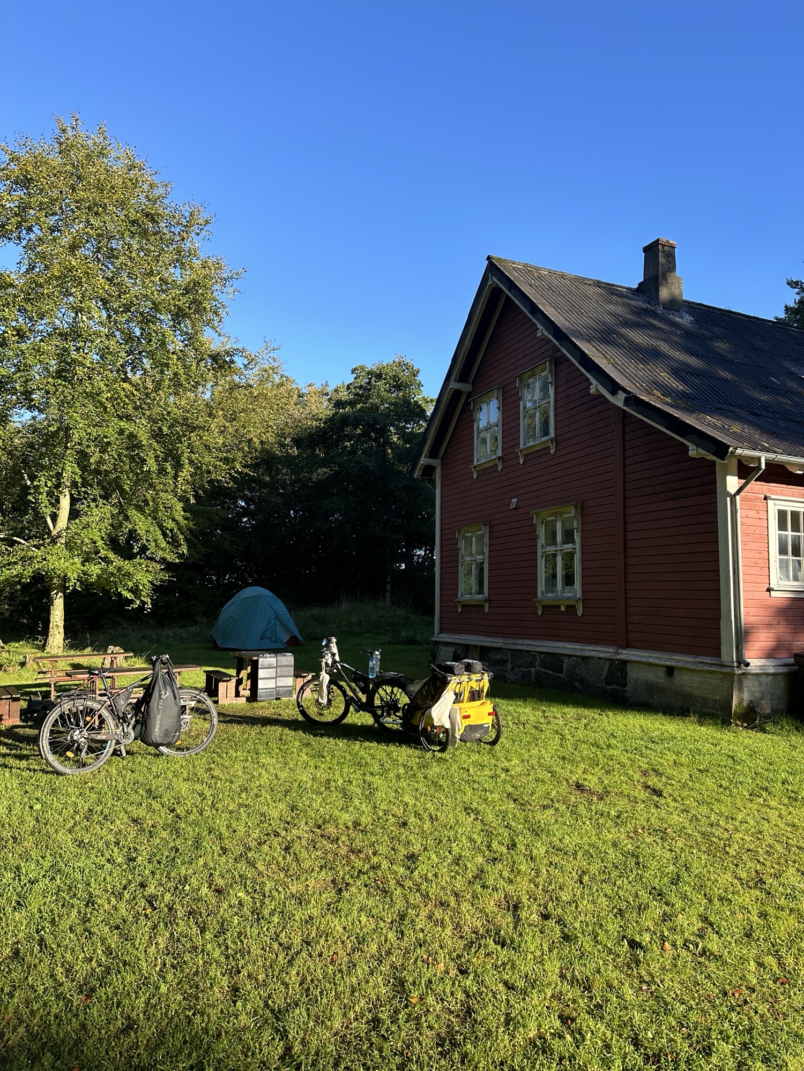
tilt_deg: +9.0
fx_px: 743
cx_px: 402
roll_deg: -2.2
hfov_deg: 56.8
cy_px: 536
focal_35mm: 24
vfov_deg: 71.6
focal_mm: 6.86
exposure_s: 1/1198
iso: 80
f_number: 1.78
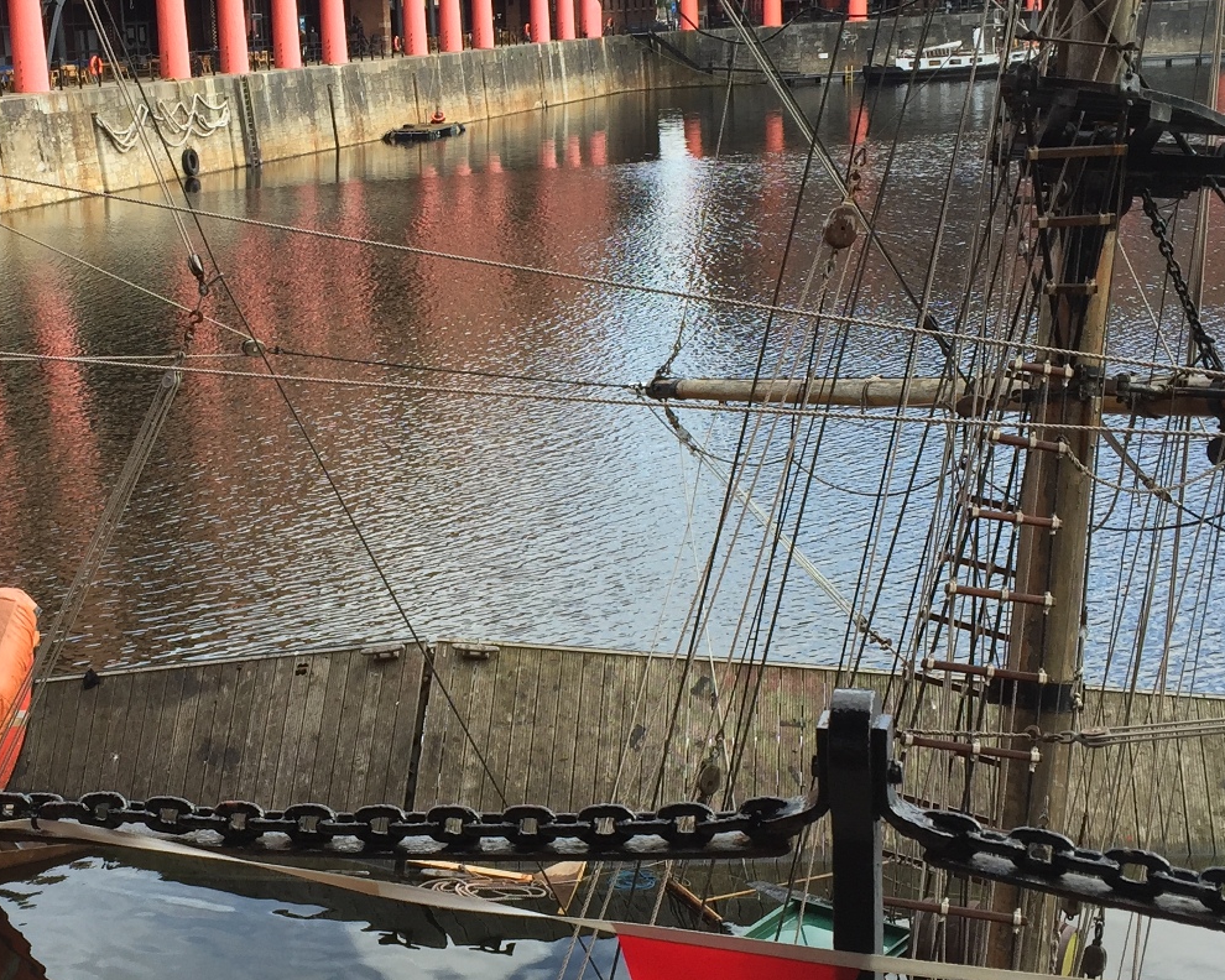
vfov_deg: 27.1
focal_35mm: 56
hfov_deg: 33.2
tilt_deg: -13.7
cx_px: 389
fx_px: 2030
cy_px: 471
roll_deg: +2.8
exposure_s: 1/430
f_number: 2.2
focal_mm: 4.15
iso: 32
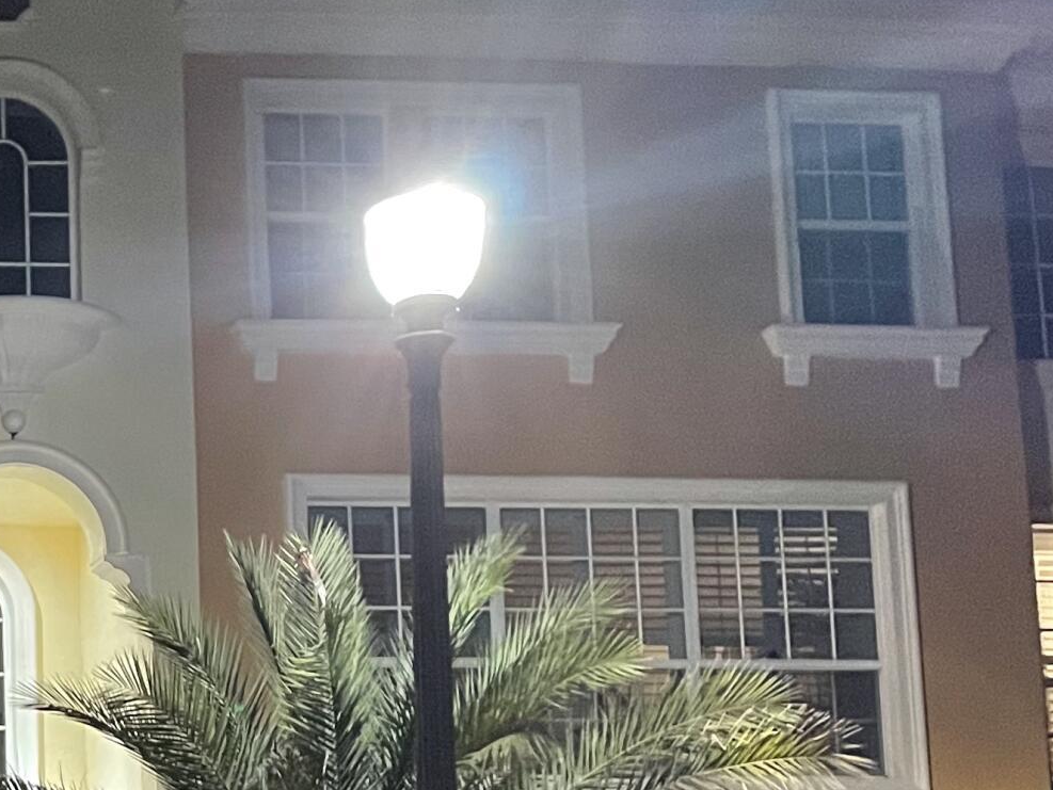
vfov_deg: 17.9
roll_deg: +0.7
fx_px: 2404
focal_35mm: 79
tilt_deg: +7.0
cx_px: -410
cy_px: 899
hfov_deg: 21.6
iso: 800
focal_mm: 4.2
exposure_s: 1/30
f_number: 1.6
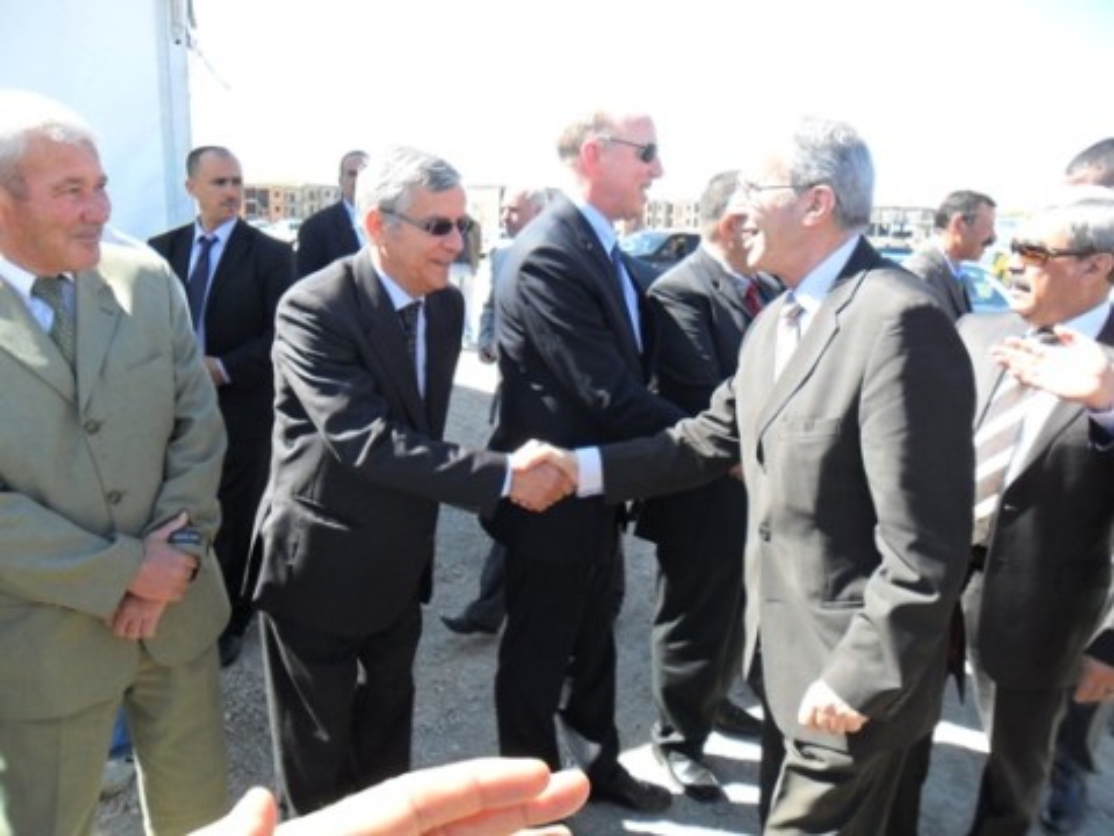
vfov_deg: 51.4
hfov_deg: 65.3
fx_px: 869
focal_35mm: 27
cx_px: 557
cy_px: 418
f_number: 3.5
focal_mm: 4.9
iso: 100
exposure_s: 1/180
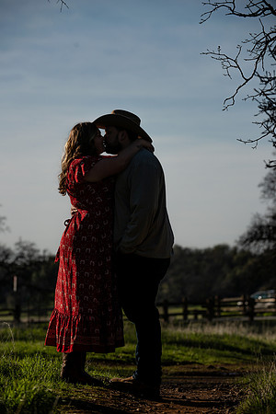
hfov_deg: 10.5
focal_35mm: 130
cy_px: 207
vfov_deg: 15.8
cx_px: 138
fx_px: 1495
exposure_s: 1/2000
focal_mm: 130
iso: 50
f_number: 4.5
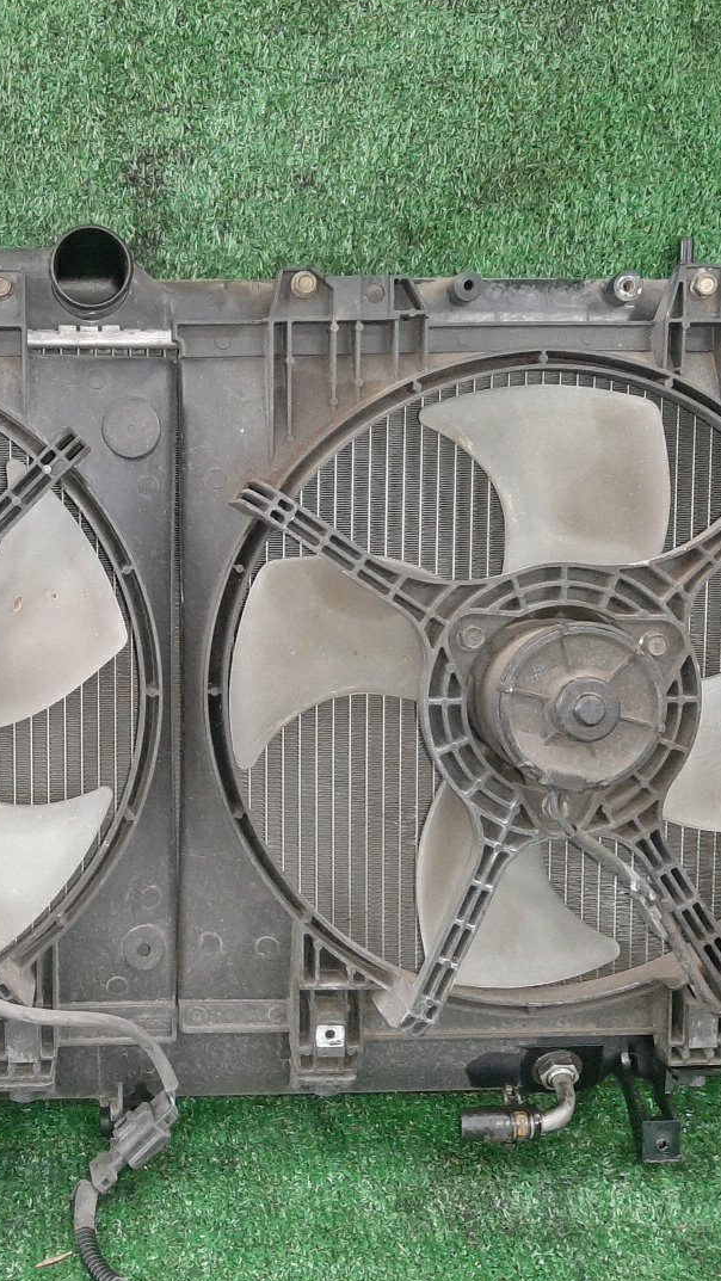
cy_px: 641
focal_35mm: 38
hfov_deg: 30.3
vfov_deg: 52.8
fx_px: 1291
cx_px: 118
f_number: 1.7
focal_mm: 3.93
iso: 259
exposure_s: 1/25
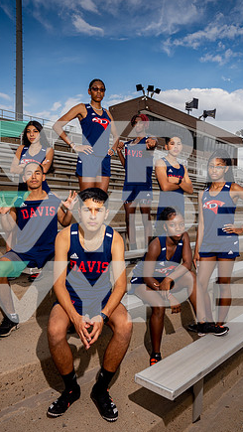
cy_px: 222
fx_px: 298
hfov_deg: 44.4
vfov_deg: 71.9
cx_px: 118
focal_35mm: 26
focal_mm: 24
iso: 80
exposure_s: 1/250
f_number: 6.3
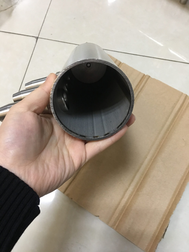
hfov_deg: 48.2
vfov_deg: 61.7
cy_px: 126
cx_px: 94
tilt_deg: -69.9
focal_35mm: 29
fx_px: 211
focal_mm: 4.15
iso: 125
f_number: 2.2
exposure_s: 1/8
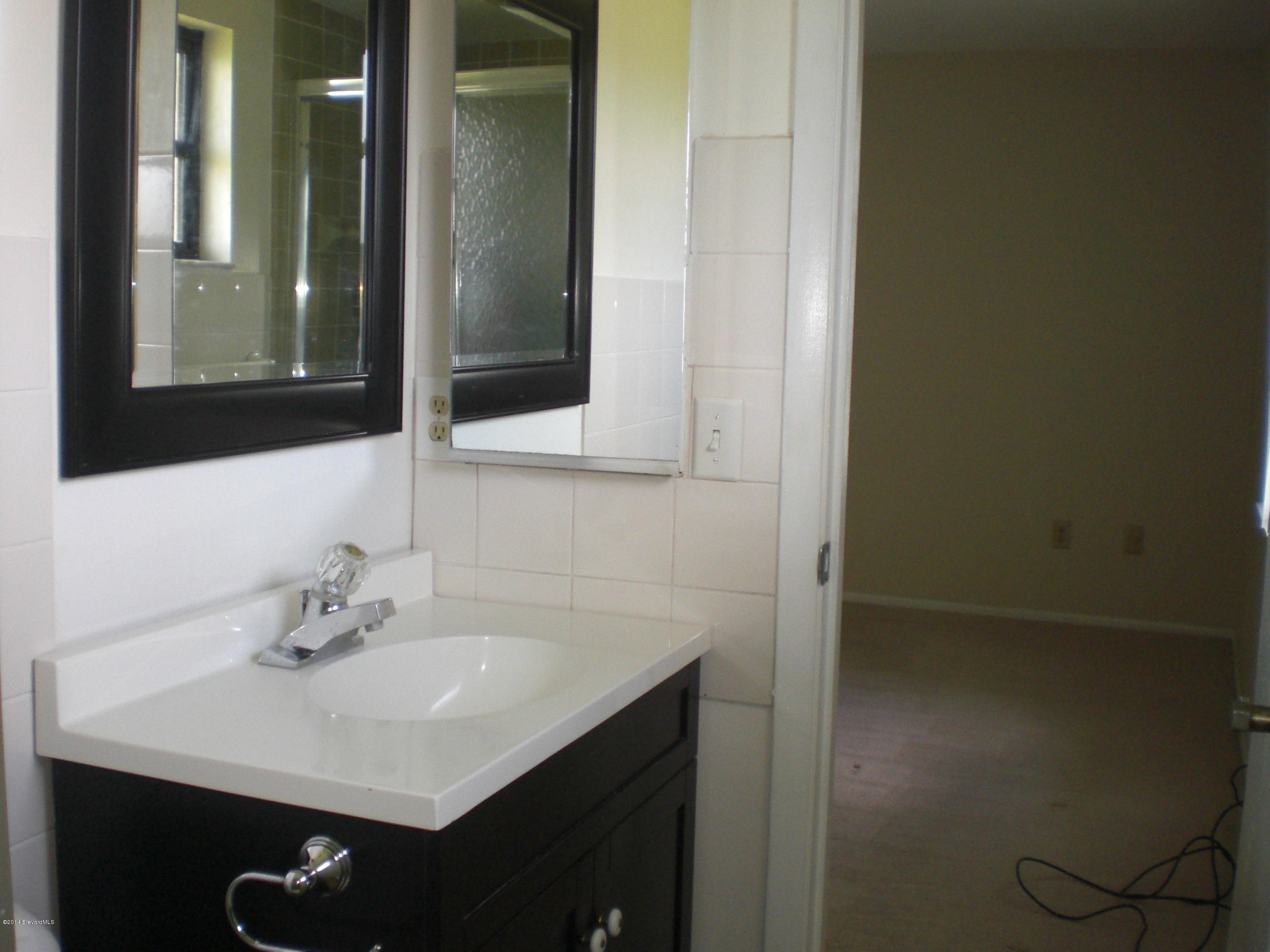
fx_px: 1394
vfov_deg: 37.7
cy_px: 476
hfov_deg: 49.0
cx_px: 635
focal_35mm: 38
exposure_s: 1/30
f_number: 3.1
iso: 200
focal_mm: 6.3
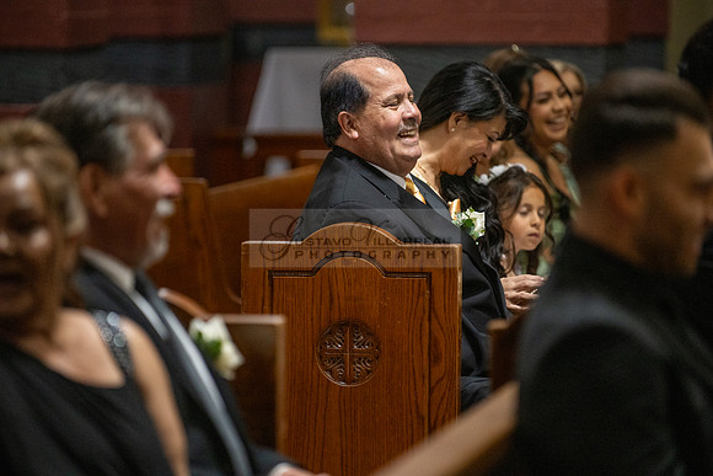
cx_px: 356
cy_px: 238
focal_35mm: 200
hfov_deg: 10.3
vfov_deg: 6.9
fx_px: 3962
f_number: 2.8
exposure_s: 1/320
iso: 3200
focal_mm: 200
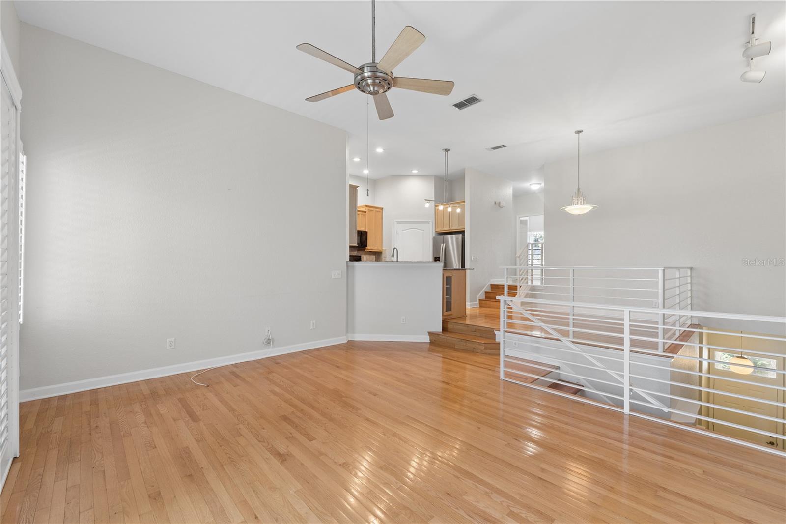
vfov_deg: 77.3
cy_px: 262
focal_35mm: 15
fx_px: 327
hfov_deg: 100.4
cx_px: 393
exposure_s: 1/4
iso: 160
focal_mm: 10
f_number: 8
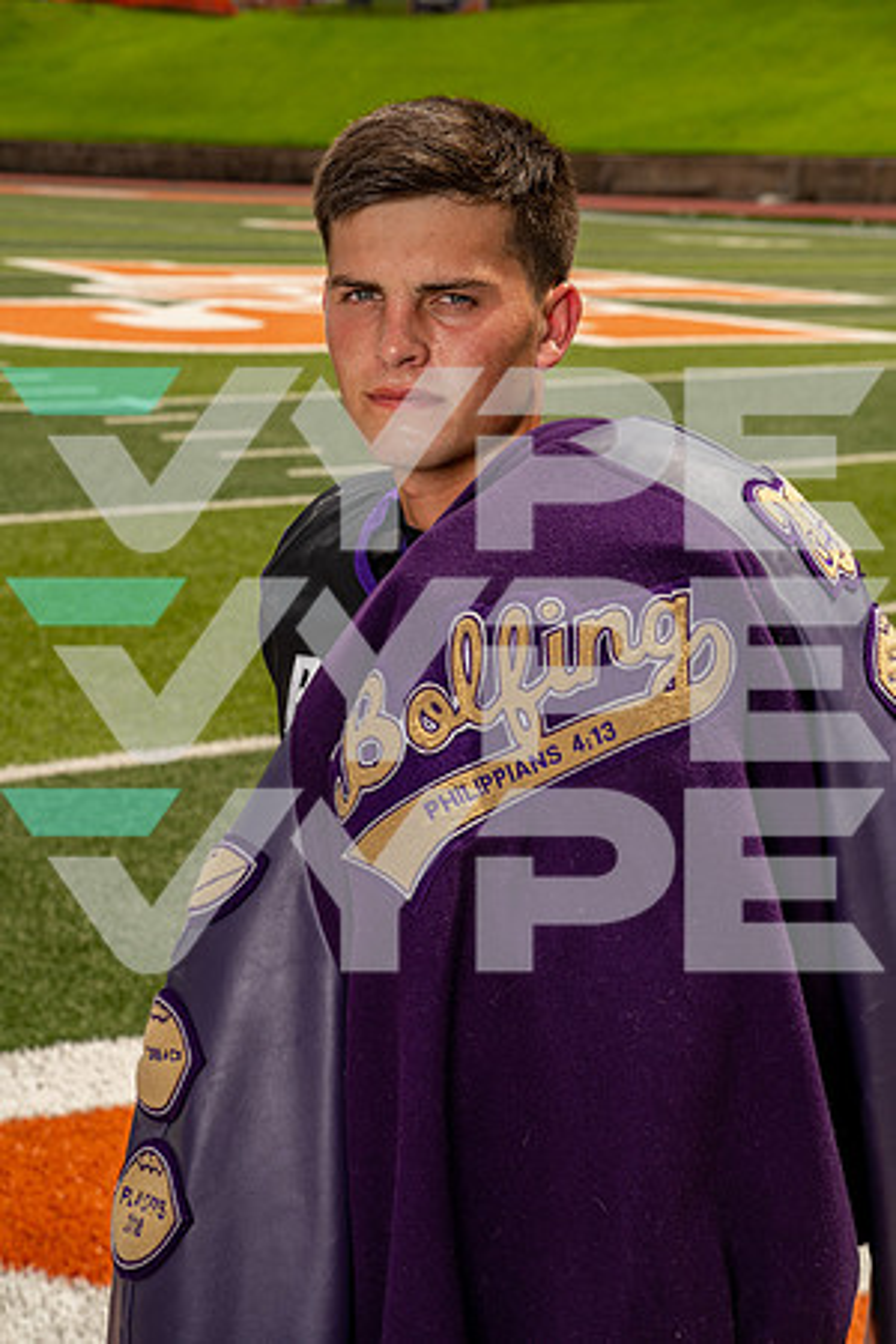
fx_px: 2613
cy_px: 672
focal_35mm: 70
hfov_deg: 19.5
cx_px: 448
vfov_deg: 28.8
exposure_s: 1/160
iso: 100
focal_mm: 70
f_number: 8
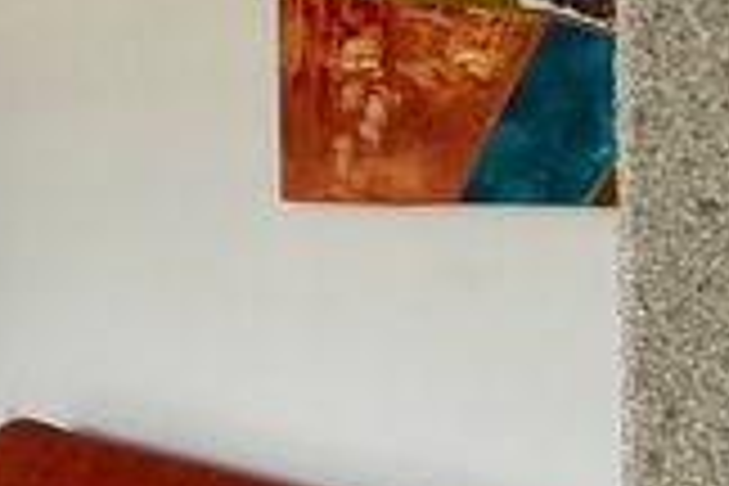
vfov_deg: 22.5
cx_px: -659
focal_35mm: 60
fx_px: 1215
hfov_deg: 20.3
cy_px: 158
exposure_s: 1/157
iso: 64
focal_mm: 2.22
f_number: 2.2
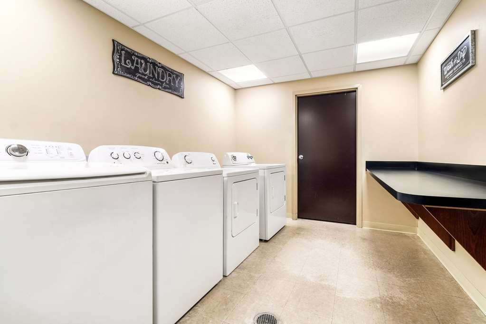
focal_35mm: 15
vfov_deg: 77.3
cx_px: 243
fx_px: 202
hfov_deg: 100.4
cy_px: 162
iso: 400
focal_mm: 10
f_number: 7.1
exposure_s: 1/6
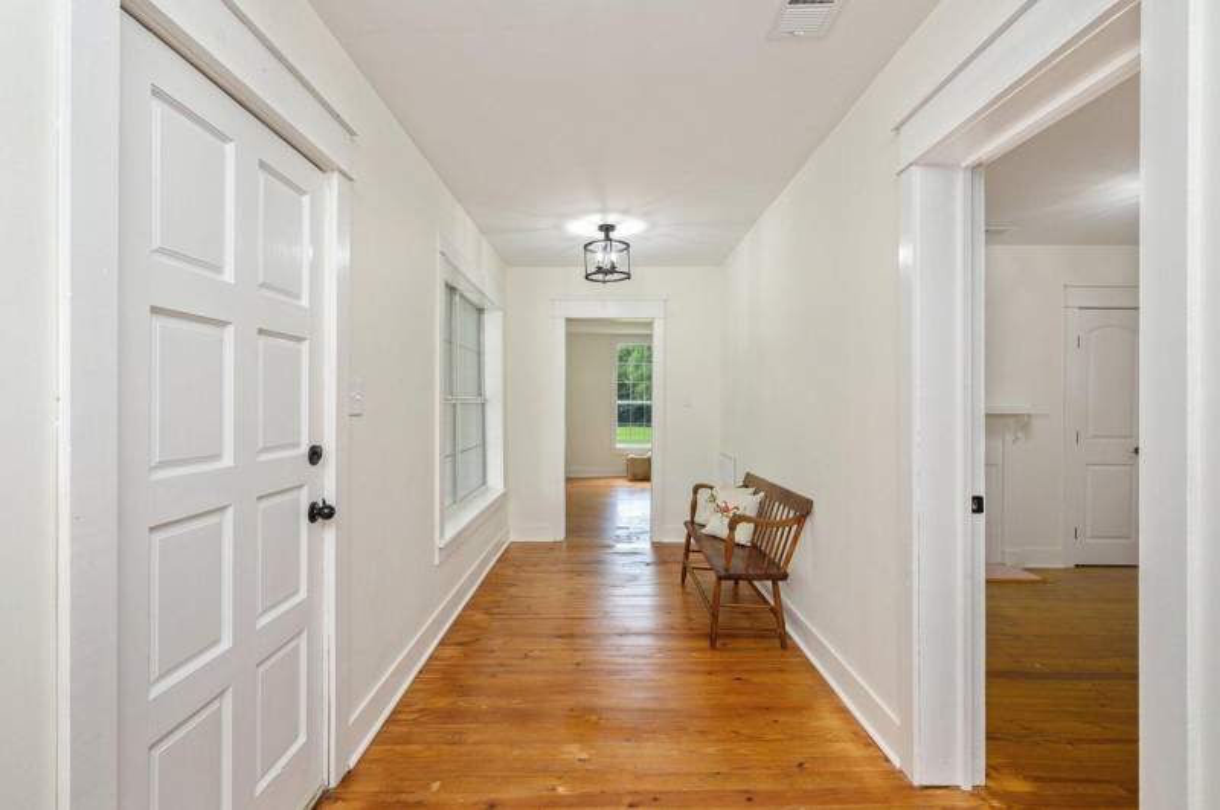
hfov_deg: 96.8
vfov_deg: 73.6
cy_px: 405
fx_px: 541
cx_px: 610
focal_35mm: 16
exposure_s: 1/30
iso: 320
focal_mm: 16
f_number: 9
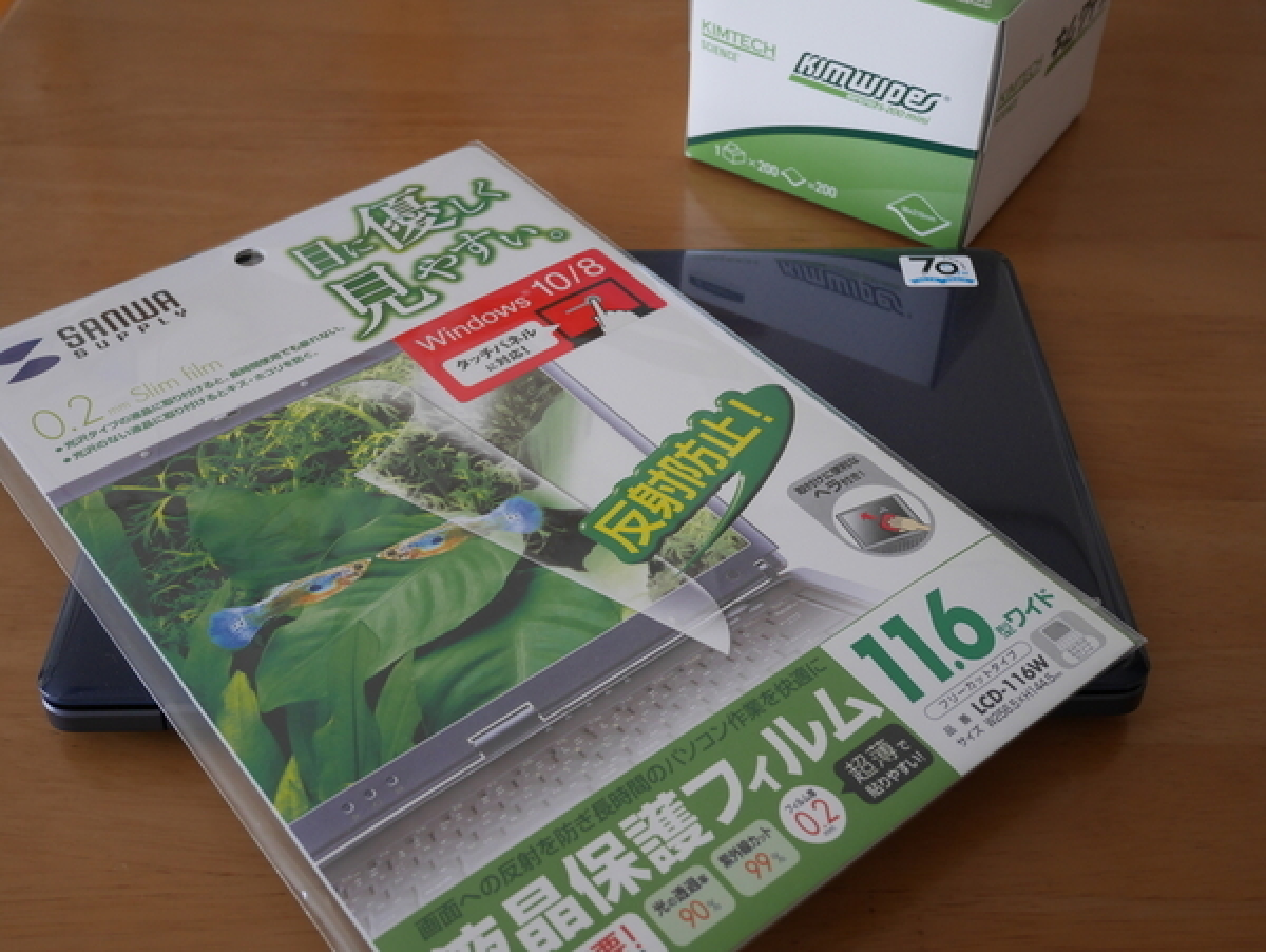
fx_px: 1537
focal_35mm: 42
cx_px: 633
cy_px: 476
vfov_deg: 34.4
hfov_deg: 44.8
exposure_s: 1/20
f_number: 4.7
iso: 800
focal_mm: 21
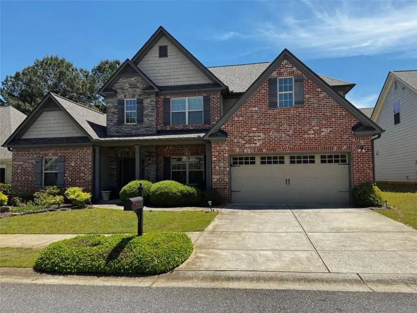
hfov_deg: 71.6
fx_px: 289
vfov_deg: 56.8
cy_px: 156
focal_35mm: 24
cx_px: 208
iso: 80
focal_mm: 6.76
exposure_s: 1/1980
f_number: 1.78
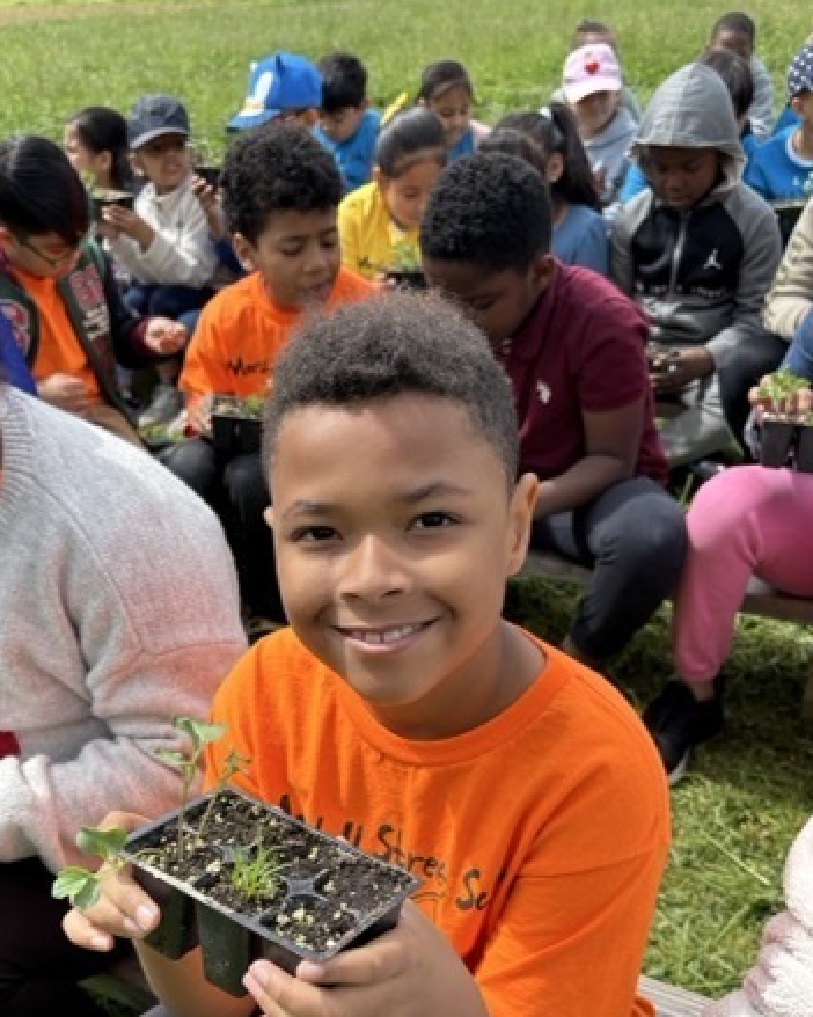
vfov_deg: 47.9
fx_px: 1113
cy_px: 716
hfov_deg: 40.0
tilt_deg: -33.2
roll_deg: +4.0
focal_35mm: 37
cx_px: 340
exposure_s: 1/1451
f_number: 1.6
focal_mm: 5.96
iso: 50
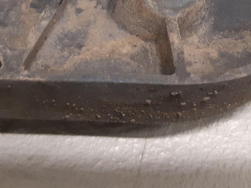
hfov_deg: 28.6
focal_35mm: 68
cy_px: -27
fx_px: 493
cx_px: 130
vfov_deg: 20.5
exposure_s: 1/33
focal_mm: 3.93
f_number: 1.7
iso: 200
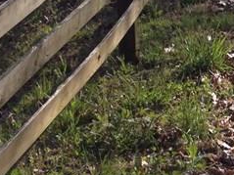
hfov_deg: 11.8
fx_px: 1013
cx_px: 463
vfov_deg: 9.7
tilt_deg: +0.0
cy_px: -39
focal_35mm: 150
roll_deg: -4.5
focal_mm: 4.28
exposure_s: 1/767
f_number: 2.4
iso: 50
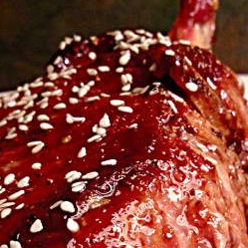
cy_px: 260
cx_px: 191
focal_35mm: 88
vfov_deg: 19.1
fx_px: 713
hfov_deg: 19.6
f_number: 2.4
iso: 80
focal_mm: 4.12
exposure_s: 1/20
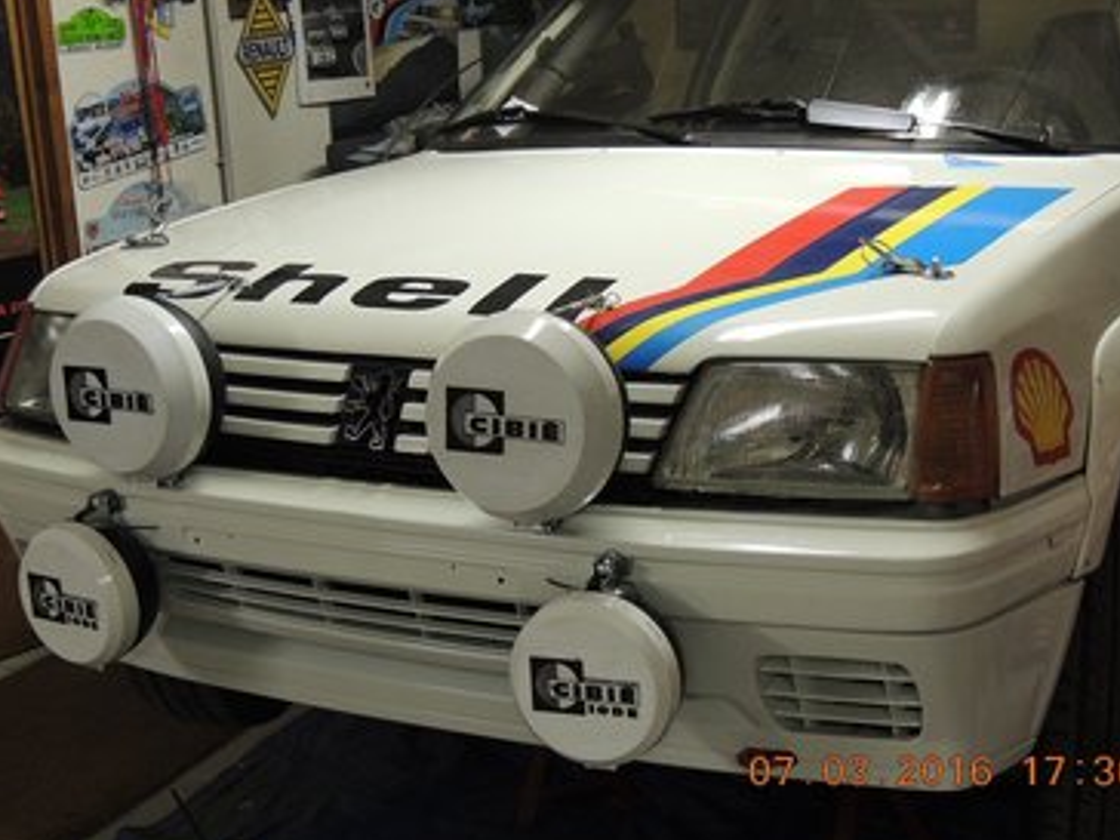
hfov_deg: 34.9
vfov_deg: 26.6
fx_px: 1780
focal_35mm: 55
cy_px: 409
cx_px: 588
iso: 280
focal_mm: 8.9
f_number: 3.6
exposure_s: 1/50
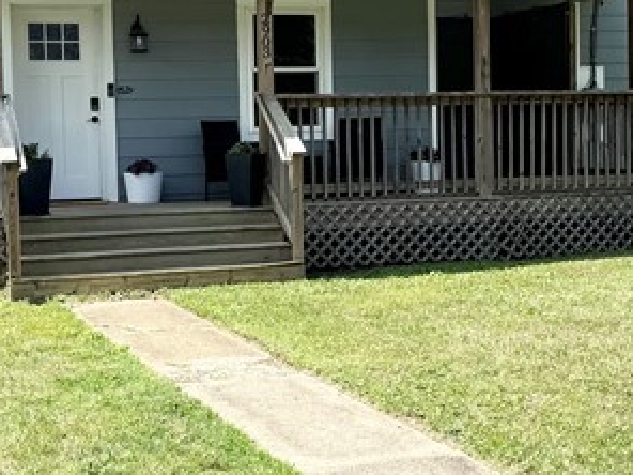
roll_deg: +0.6
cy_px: 188
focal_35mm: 83
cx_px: 379
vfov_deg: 17.8
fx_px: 1518
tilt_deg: -2.1
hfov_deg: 23.5
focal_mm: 6.76
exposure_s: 1/3597
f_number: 1.78
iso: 80
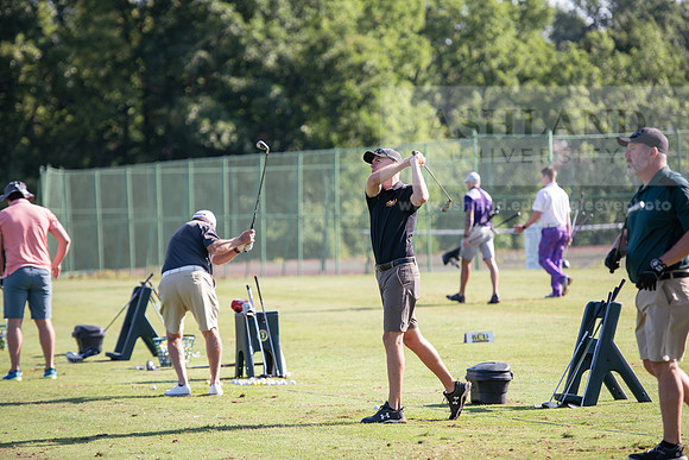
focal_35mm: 165
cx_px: 344
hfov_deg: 12.4
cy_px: 230
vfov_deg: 8.3
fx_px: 3159
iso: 100
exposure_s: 1/500
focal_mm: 165
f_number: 3.2
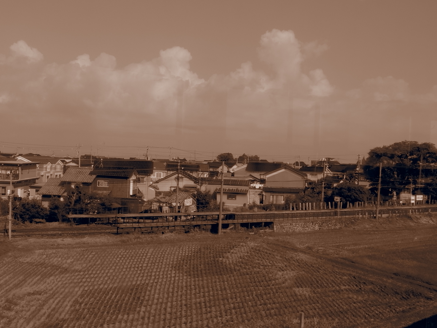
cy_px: 164
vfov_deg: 34.3
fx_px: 530
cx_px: 218
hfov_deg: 44.8
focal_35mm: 42
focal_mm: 7.5
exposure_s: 1/1000
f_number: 5
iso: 100
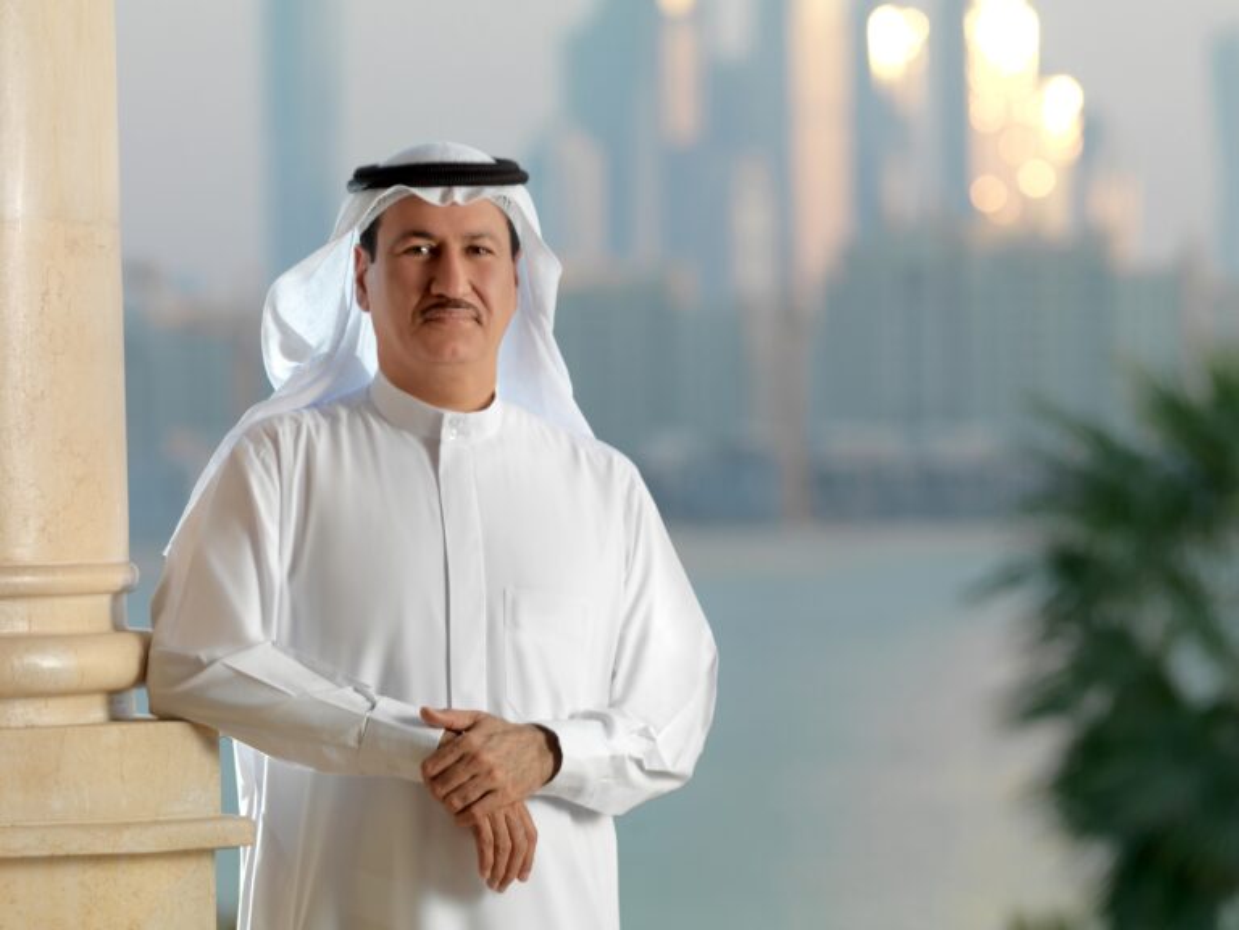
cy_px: 465
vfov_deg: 10.0
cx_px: 620
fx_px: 5297
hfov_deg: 13.3
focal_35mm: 148
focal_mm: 210
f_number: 5.6
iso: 50
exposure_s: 1/60
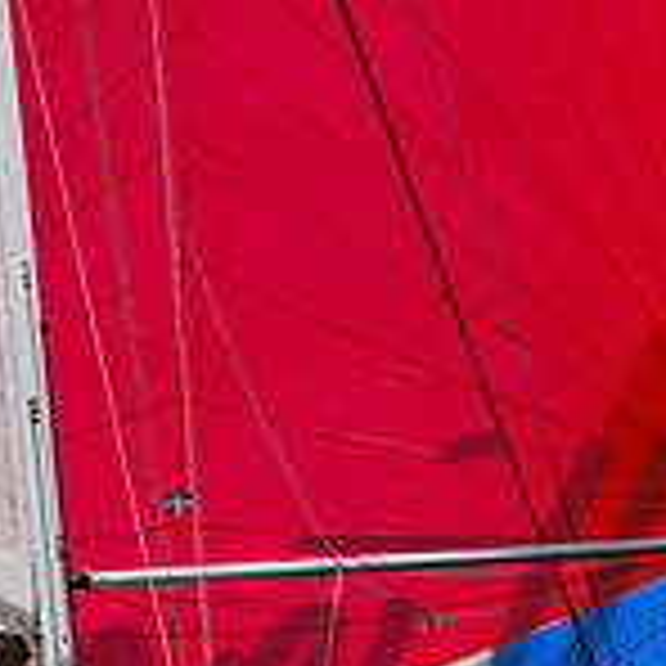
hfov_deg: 4.1
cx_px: 357
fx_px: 9295
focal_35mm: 427
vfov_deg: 4.1
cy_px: 674
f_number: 6.3
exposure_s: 1/1000
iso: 250
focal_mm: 96
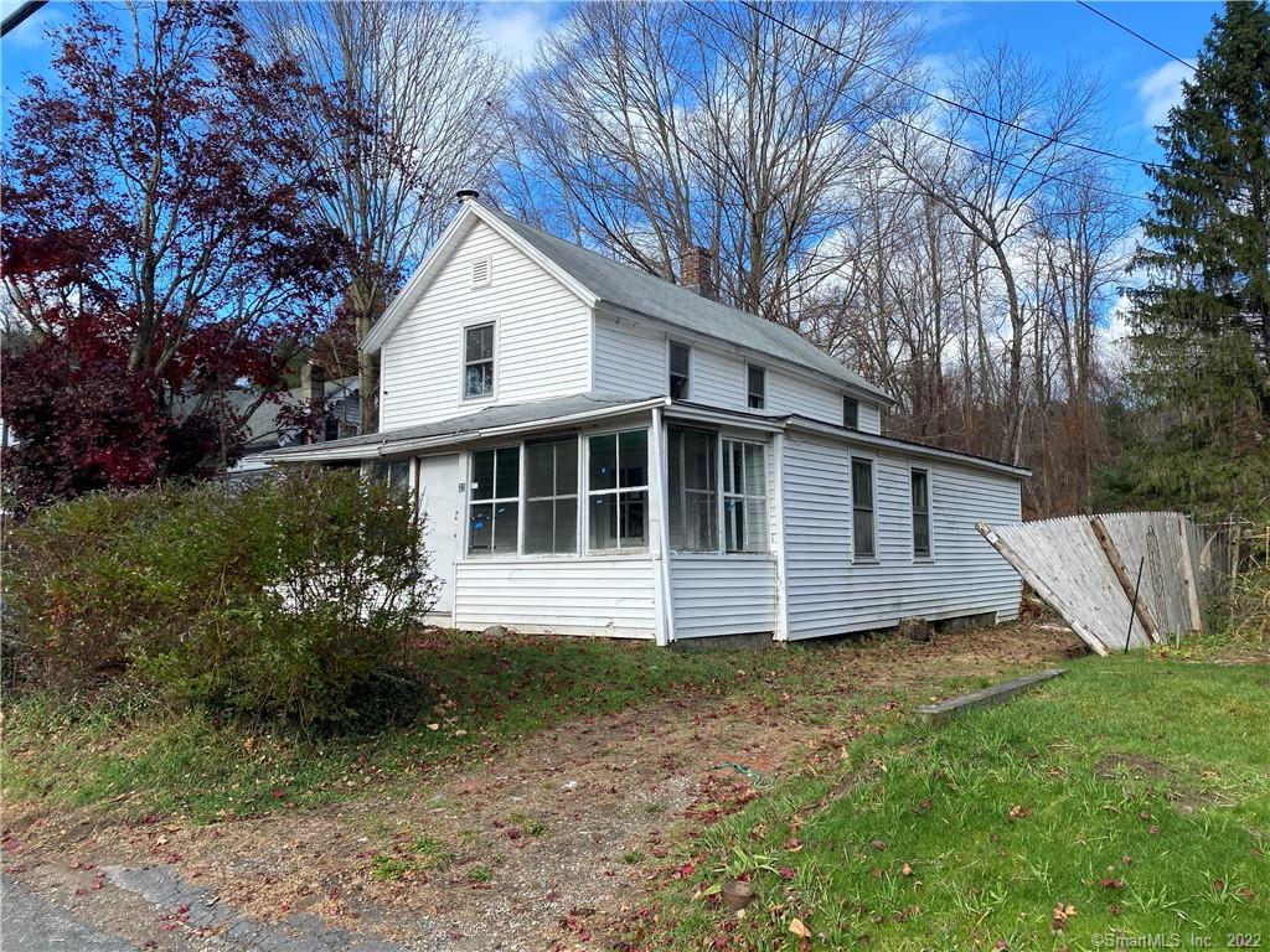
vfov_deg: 53.1
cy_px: 476
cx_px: 635
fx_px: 954
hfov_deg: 67.3
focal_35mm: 26
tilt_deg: +5.9
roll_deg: +0.9
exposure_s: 1/1565
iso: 32
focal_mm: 4.25
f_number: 1.8
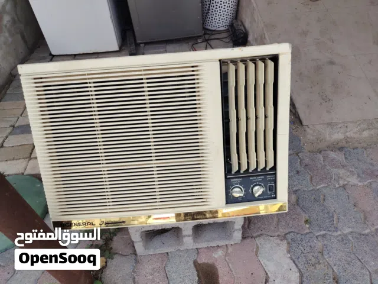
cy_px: 142
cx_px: 189
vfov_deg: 56.8
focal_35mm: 24
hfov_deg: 71.6
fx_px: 262
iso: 111
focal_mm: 5.25
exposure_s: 1/389
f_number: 1.75
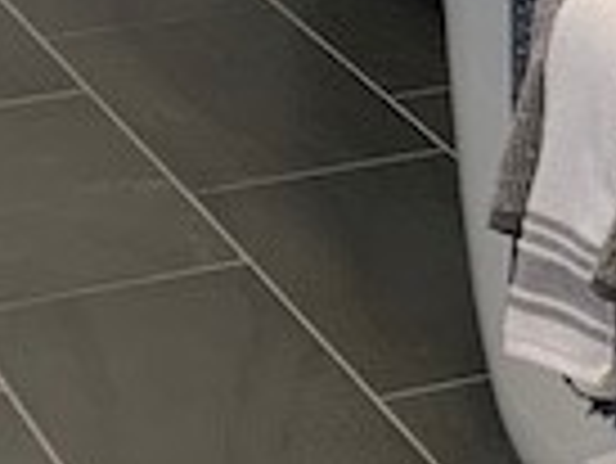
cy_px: -378
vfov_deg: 7.4
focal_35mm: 194
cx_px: 859
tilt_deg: -10.7
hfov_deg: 9.9
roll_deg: -0.7
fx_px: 3455
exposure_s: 1/60
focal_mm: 4.25
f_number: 1.8
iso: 64
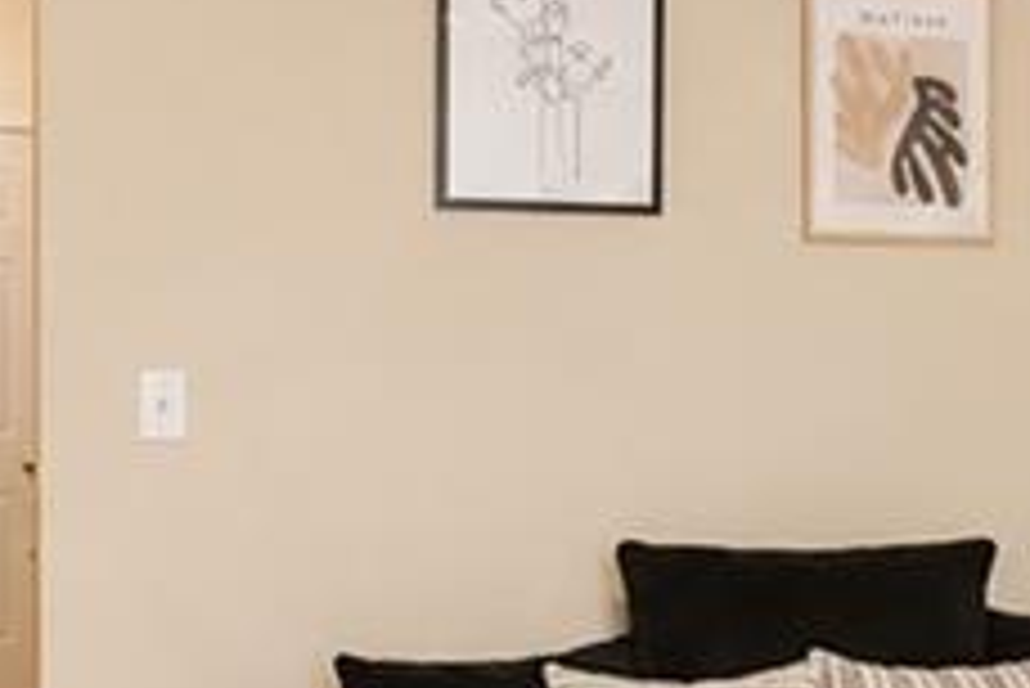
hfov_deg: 28.2
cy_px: 351
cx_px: 1030
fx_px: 1918
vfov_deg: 20.3
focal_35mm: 67
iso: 2000
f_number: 6.4
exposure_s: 1/60
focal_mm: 10
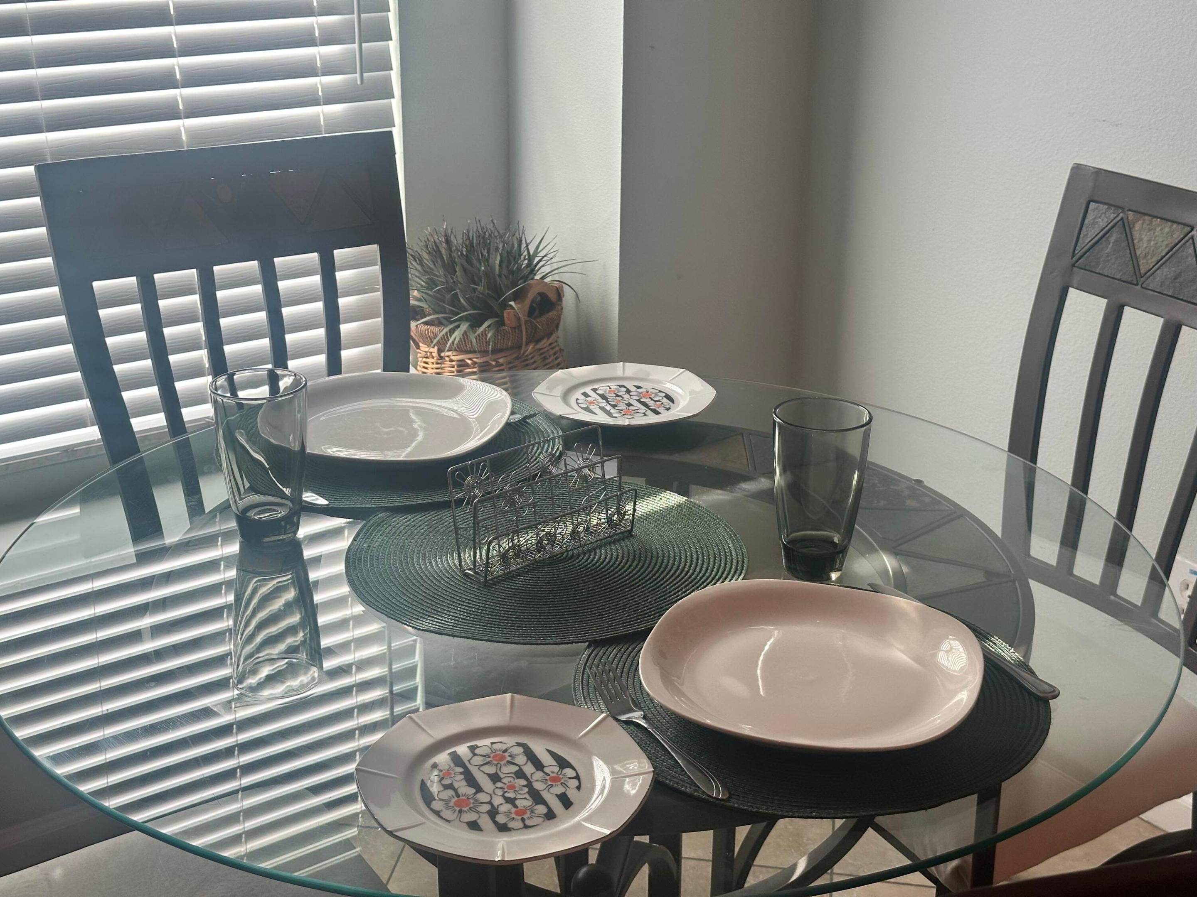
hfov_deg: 39.7
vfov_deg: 30.3
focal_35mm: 48
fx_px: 1660
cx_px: 598
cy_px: 448
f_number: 1.78
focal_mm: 6.86
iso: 80
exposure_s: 1/120
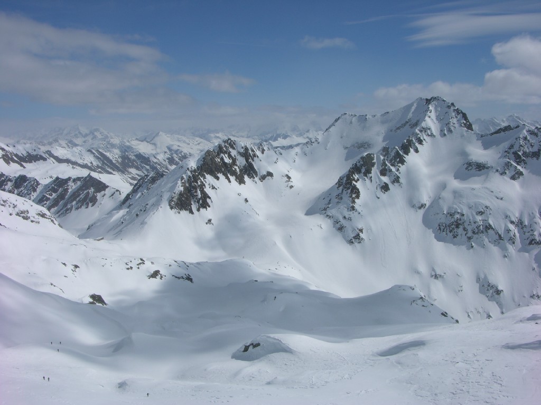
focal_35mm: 39
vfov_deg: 36.8
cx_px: 270
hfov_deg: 47.9
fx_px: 610
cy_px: 202
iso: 50
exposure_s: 1/600
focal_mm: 10
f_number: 7.2
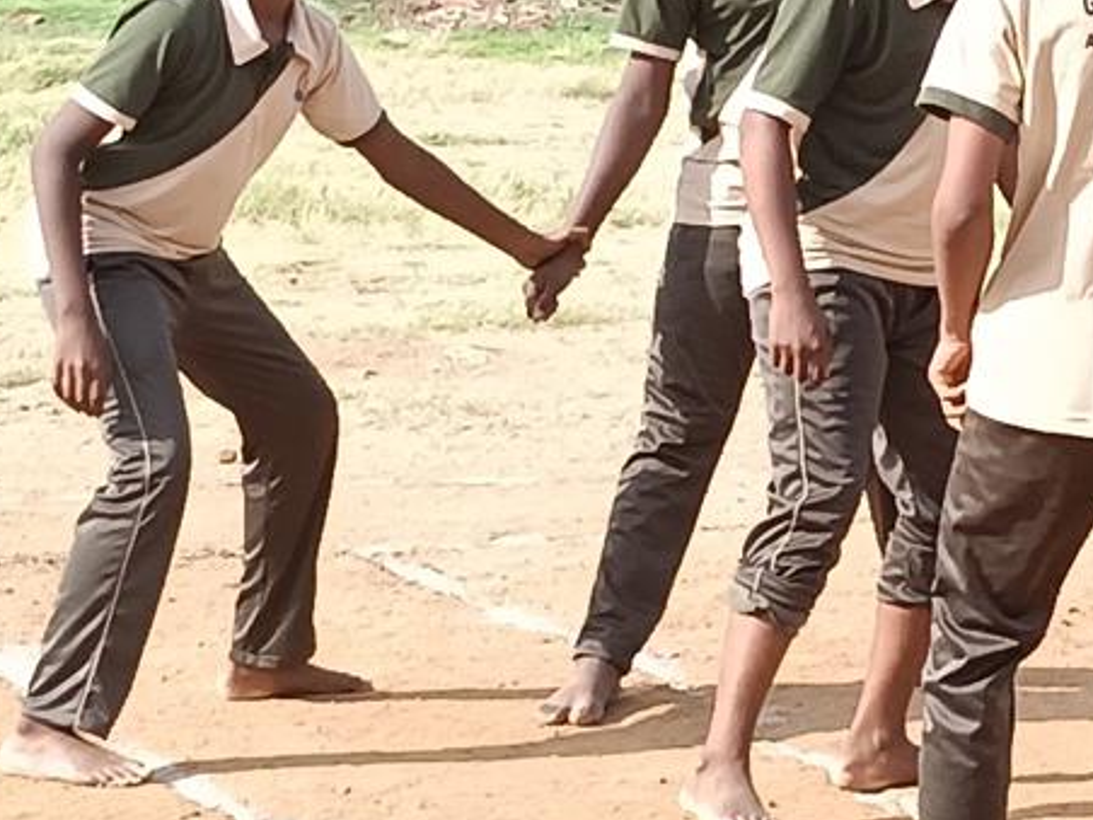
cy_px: 377
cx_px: 970
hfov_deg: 11.4
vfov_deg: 8.6
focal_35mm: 172
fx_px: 5431
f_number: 1.8
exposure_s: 1/258
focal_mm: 3.98
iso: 50
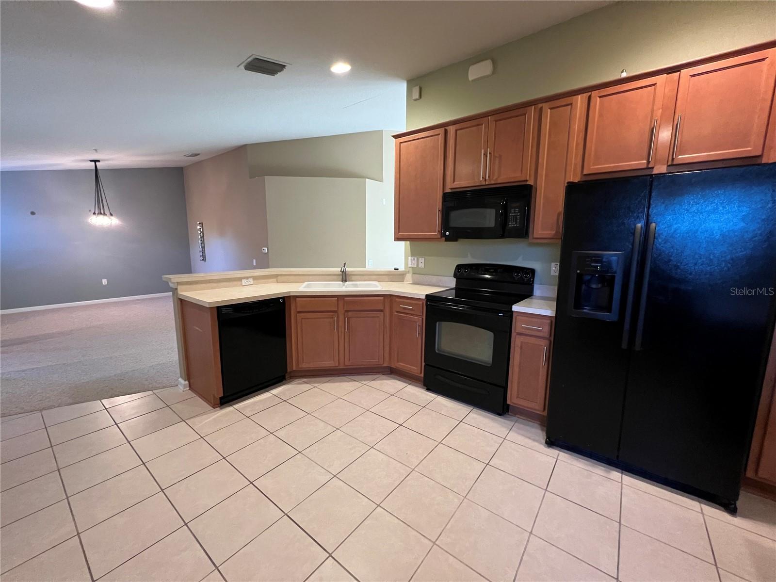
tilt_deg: -9.3
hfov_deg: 106.2
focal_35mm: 13
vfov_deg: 89.9
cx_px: 388
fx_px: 291
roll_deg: -0.5
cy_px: 291
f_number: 1.8
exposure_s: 1/60
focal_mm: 1.57
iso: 500
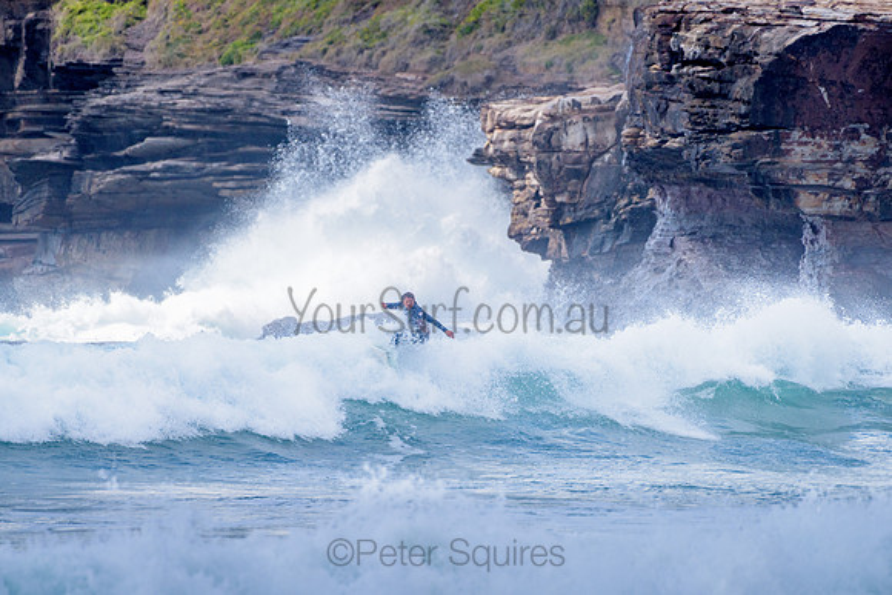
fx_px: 15194
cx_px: 432
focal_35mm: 613
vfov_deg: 2.2
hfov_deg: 3.4
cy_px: 347
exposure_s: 1/2000
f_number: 5.6
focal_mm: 500
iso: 280
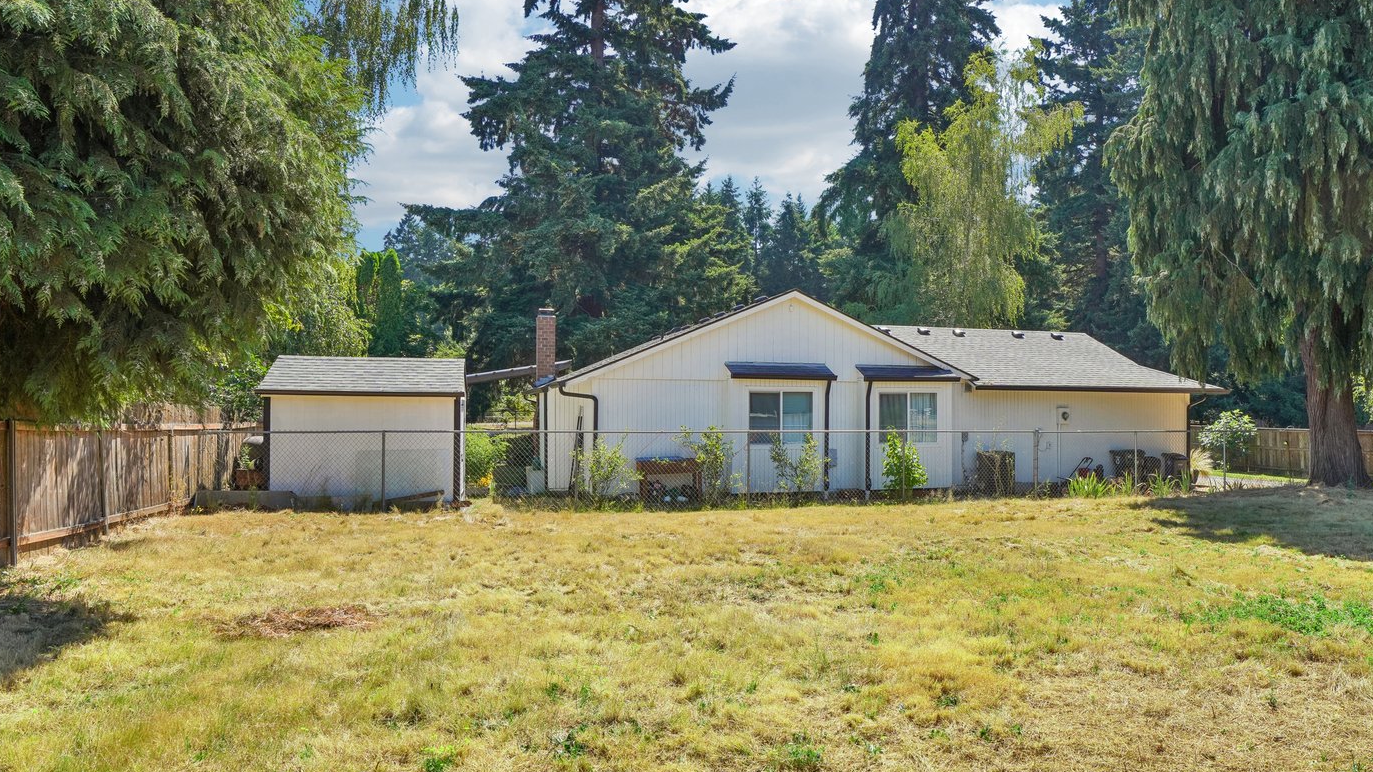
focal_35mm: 25
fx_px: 910
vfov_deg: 46.0
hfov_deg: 73.5
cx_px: 801
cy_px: 388
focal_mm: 16
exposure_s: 1/500
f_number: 8
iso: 400
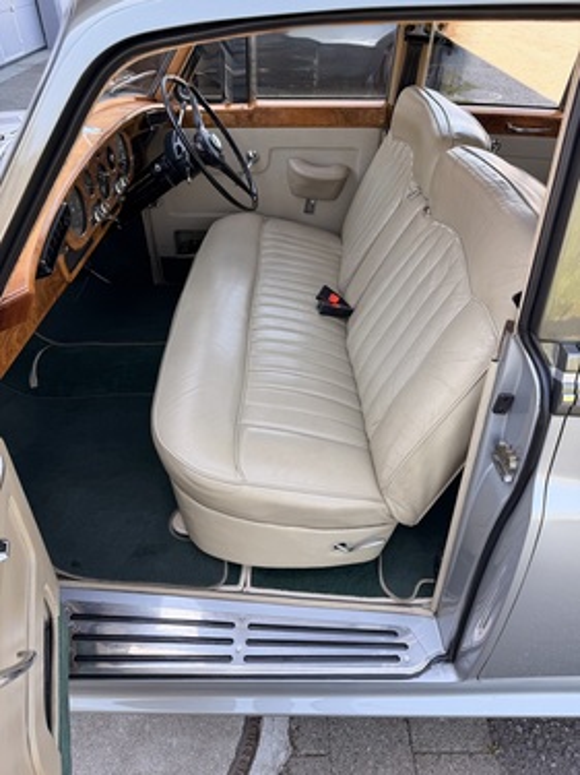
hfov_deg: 56.8
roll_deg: -0.1
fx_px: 536
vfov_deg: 71.6
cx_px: 290
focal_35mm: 24
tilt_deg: -39.3
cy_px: 388
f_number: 1.78
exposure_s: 1/266
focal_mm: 6.76
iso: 80
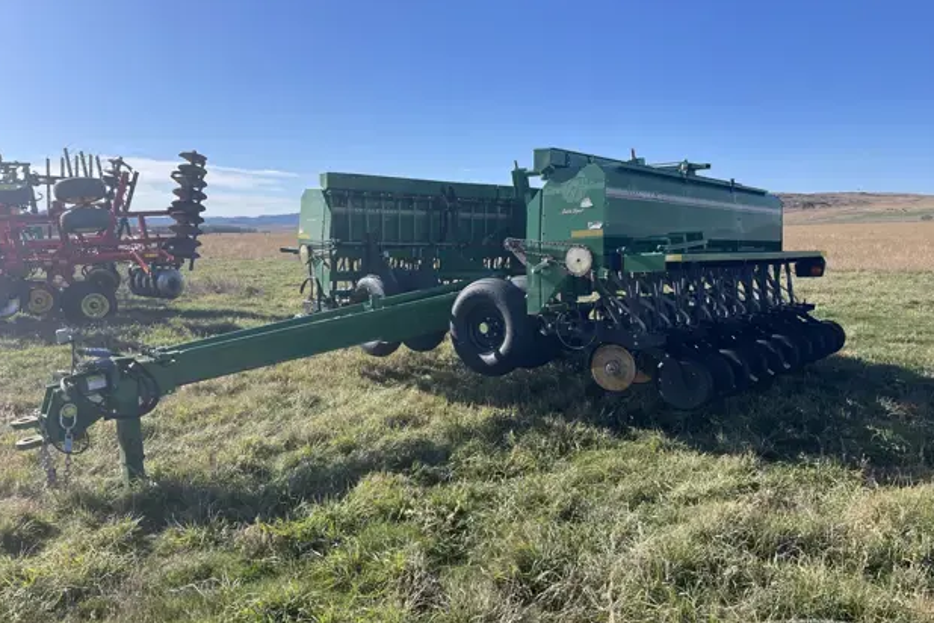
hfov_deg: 65.5
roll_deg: +0.1
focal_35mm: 28
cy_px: 360
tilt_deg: -10.7
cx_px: 470
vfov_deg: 46.2
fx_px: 726
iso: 32
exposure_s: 1/2488
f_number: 1.6
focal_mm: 5.1
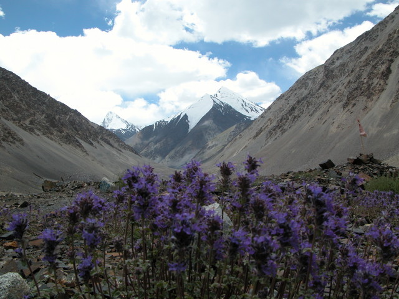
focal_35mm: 35
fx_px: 403
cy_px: 150
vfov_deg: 40.7
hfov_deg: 52.6
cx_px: 200
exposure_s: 1/283
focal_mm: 8.9
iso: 100
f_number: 8
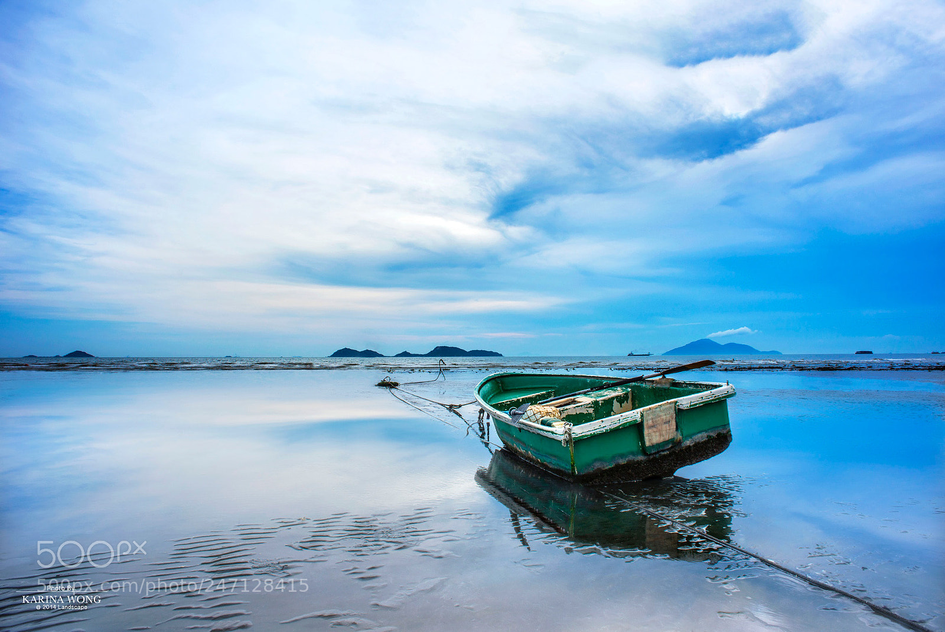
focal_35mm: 20
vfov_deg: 62.0
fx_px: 525
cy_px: 316
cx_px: 472
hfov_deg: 83.9
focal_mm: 20
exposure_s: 1/160
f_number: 13
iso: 100
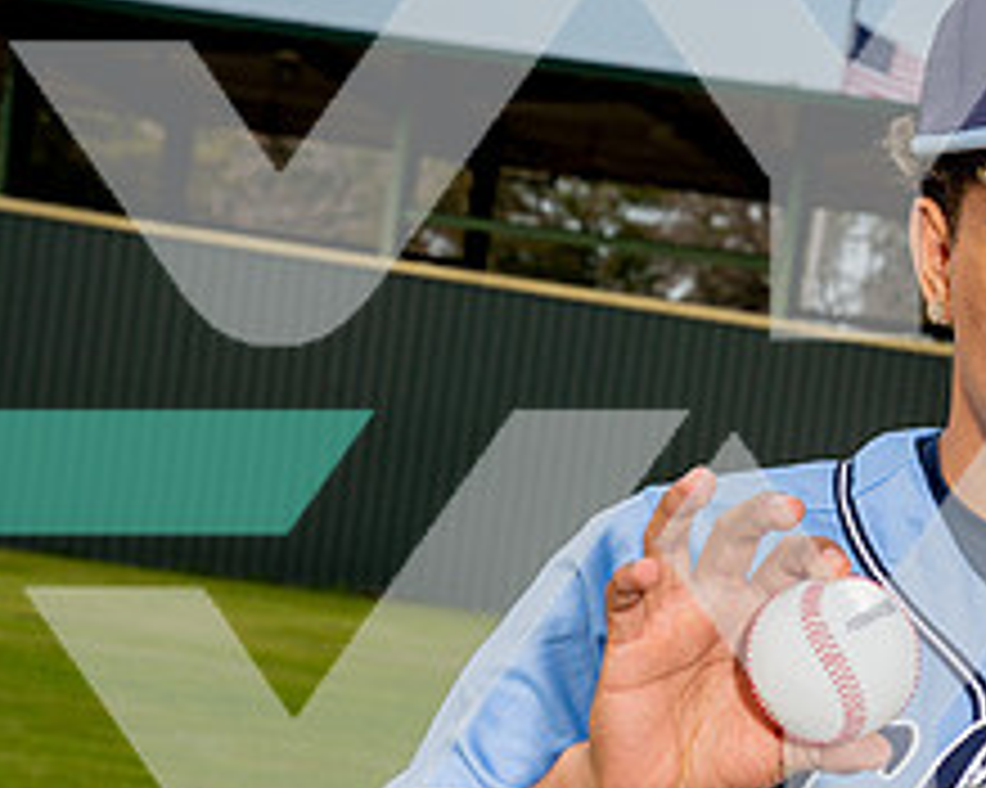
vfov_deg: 9.1
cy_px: 651
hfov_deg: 11.3
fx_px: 4930
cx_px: 1049
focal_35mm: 169
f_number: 11
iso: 160
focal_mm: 68
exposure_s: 1/250
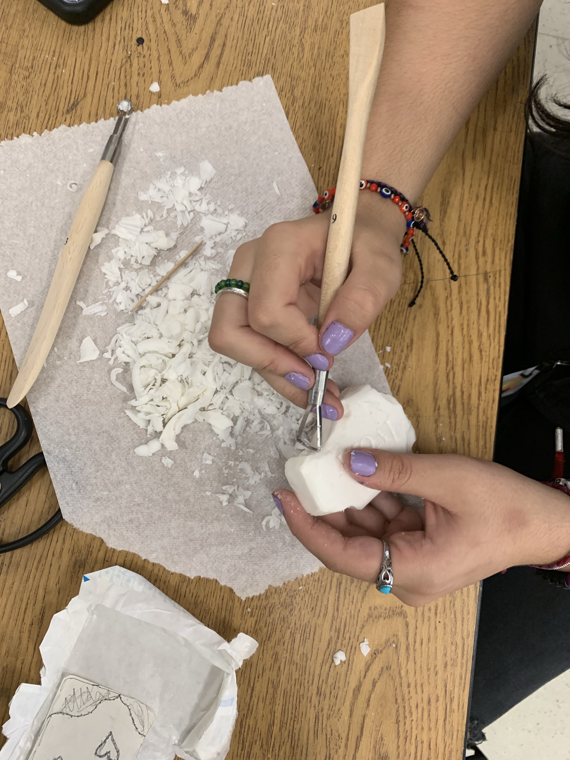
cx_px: 285
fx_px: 571
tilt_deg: -78.7
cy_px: 380
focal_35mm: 26
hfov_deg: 53.1
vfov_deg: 67.3
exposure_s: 1/60
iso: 125
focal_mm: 4.25
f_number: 1.8
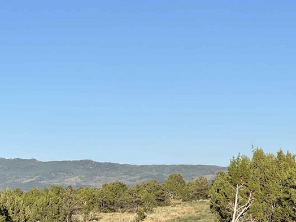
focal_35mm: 125
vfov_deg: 11.8
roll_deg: +1.0
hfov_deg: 15.8
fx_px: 1069
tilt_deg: +2.3
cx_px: 152
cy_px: 172
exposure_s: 1/1309
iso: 20
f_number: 2.2
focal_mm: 7.5
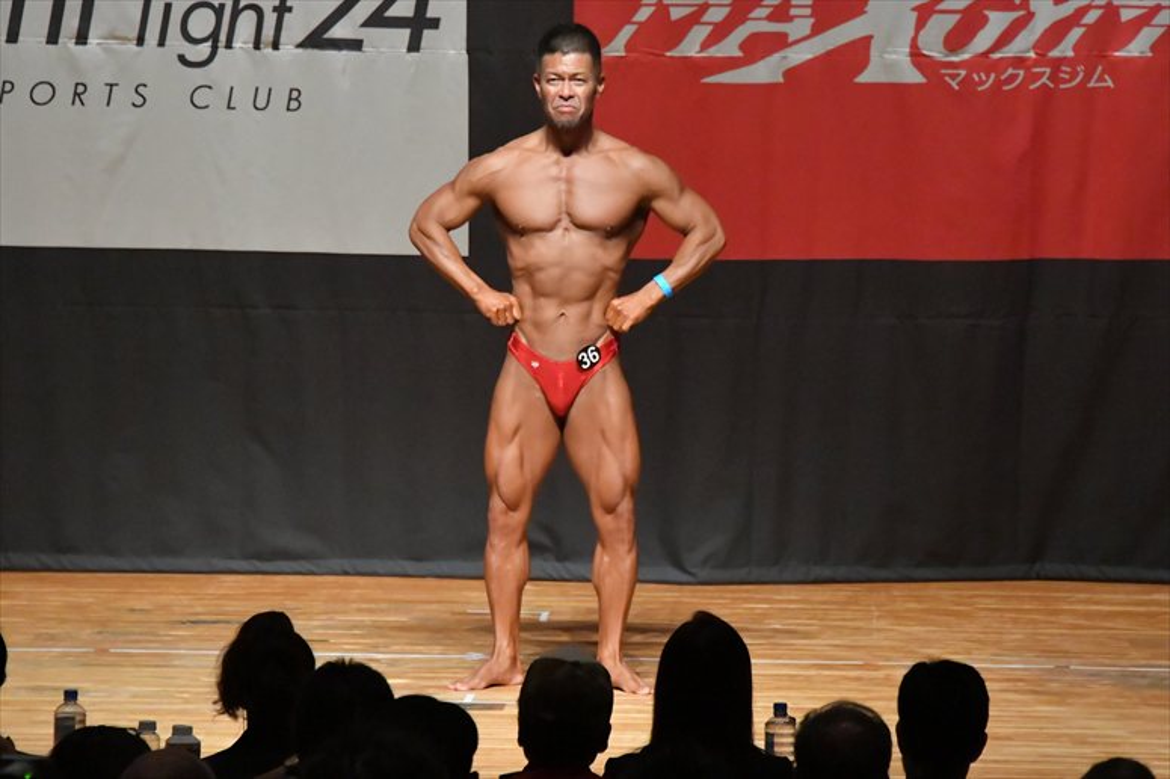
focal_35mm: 270
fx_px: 8771
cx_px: 585
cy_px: 390
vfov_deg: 5.1
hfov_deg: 7.6
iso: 12800
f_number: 5.6
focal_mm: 180
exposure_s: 1/400
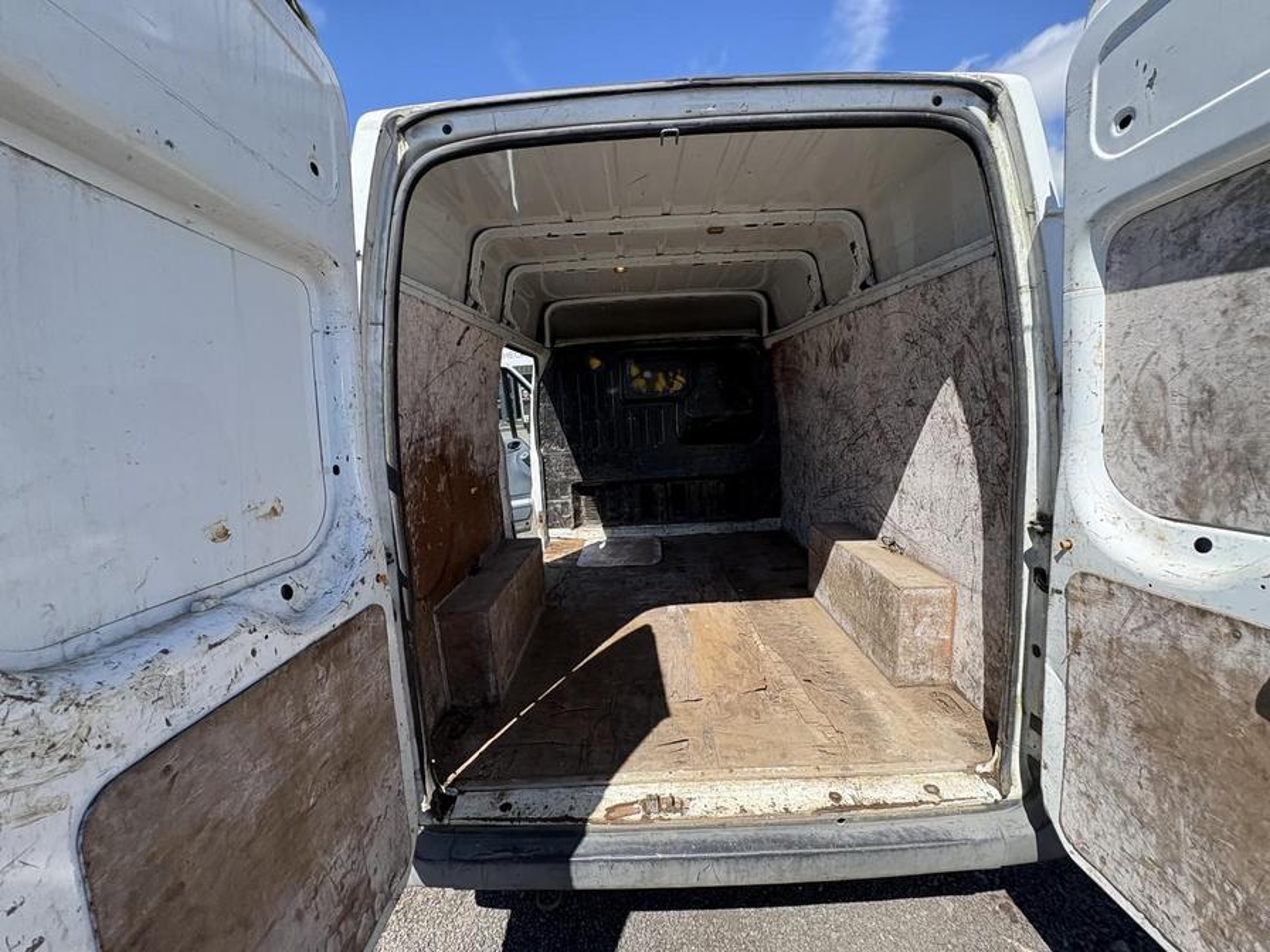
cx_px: 635
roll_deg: -2.9
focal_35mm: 14
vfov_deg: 85.7
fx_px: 514
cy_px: 476
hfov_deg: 102.1
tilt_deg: -4.7
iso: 64
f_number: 2.2
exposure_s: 1/1110
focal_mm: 2.22
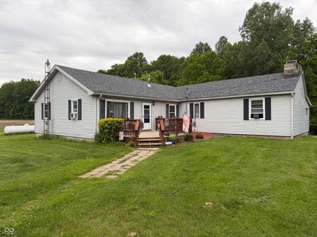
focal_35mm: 24
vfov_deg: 56.8
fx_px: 220
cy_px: 118
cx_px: 158
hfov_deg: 71.6
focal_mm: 6.76
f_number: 1.78
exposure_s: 1/445
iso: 80
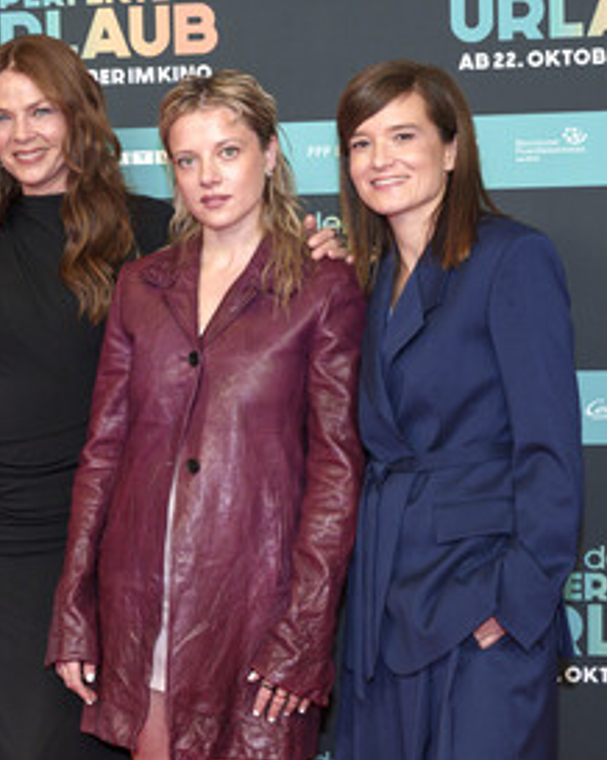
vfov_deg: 21.3
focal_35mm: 90
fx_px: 2023
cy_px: 412
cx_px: 18
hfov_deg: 16.7
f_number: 4.5
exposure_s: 1/250
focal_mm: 58
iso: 640
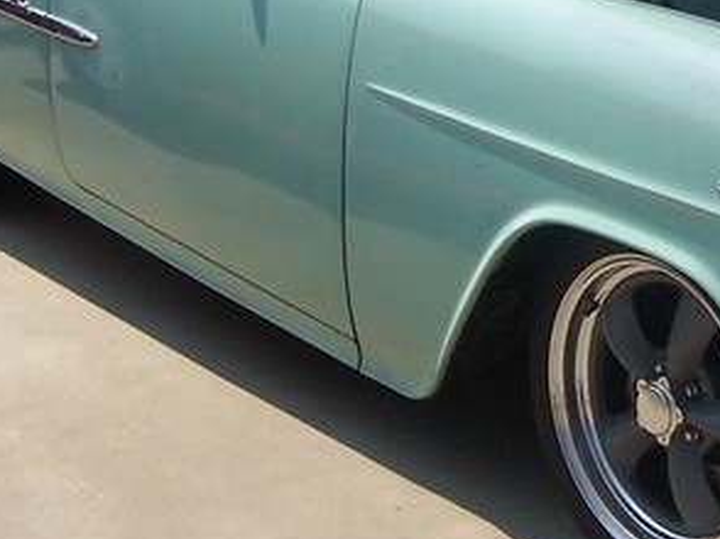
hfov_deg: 19.6
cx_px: 691
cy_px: 56
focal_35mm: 98
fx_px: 2037
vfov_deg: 14.9
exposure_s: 1/500
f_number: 5.6
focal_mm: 5.6
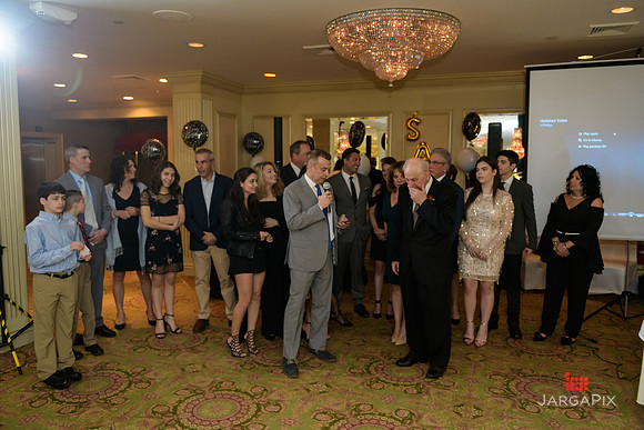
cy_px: 215
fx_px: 501
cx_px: 322
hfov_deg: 65.5
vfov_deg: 46.4
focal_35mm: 28
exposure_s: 1/125
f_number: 3.2
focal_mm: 28
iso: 1000
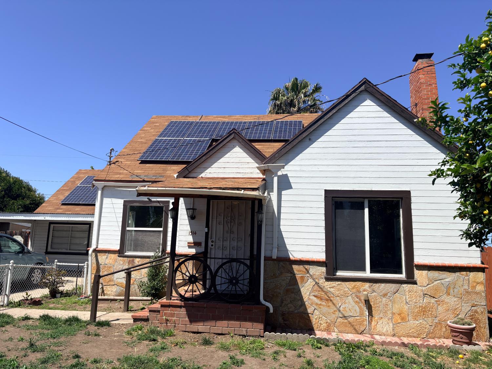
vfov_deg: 53.1
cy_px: 184
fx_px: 370
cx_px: 246
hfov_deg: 67.3
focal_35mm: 26
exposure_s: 1/4608
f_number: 1.6
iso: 50
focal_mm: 5.96
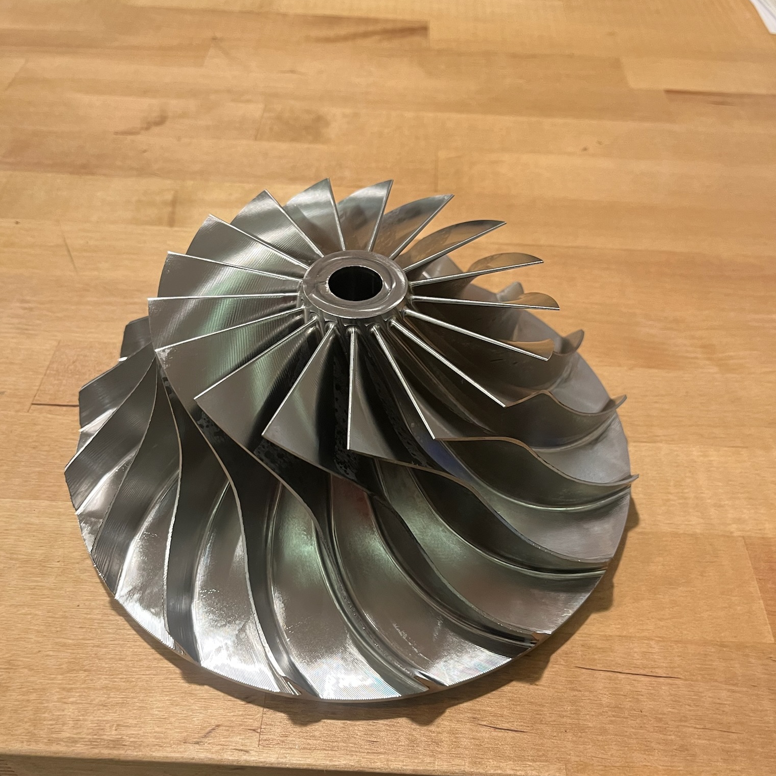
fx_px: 786
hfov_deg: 52.5
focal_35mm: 31
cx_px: 384
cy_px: 414
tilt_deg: -49.7
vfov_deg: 52.5
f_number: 1.6
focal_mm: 5.1
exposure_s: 1/60
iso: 200
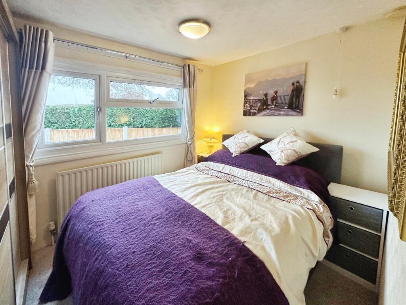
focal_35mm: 14
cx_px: 203
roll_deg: +0.5
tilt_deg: -7.3
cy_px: 152
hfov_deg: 102.0
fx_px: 164
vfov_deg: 85.7
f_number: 2.2
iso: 200
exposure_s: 1/100
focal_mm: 2.22
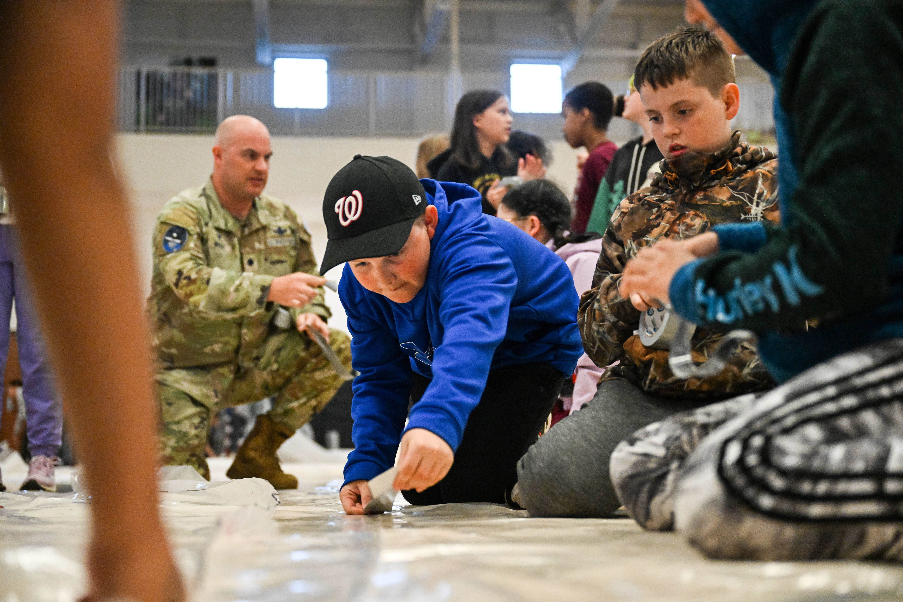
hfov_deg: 38.9
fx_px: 1279
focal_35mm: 51
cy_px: 301
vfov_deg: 26.5
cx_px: 452
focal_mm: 51
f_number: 2.8
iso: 6400
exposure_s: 1/1000
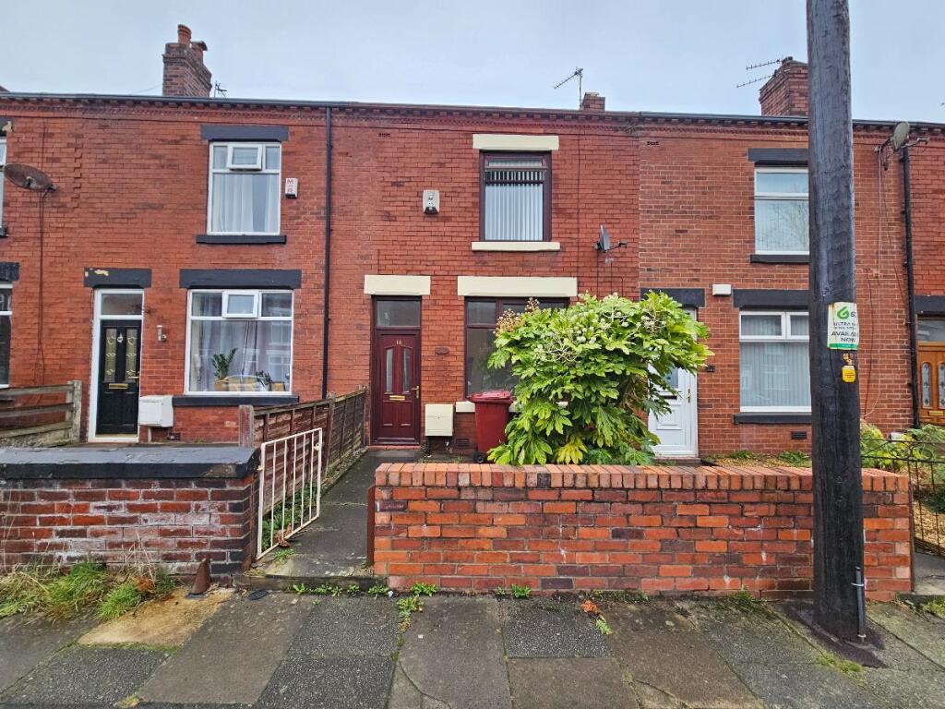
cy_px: 354
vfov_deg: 89.9
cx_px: 472
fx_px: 355
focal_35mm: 13
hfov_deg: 106.2
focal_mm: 2.2
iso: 320
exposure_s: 1/359
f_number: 2.2
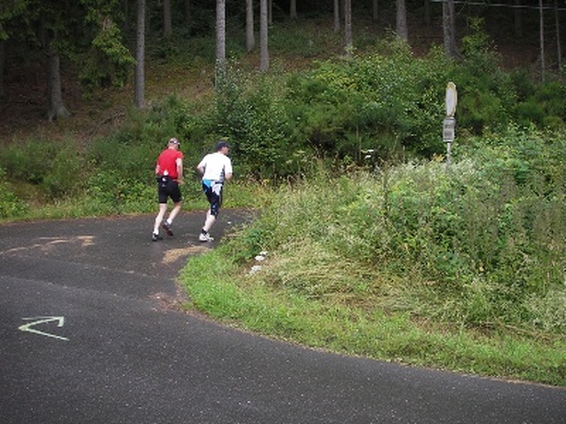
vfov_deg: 37.7
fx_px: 621
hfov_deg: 49.0
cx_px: 283
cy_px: 212
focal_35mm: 38
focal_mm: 6.3
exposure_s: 1/100
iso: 50
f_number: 3.3
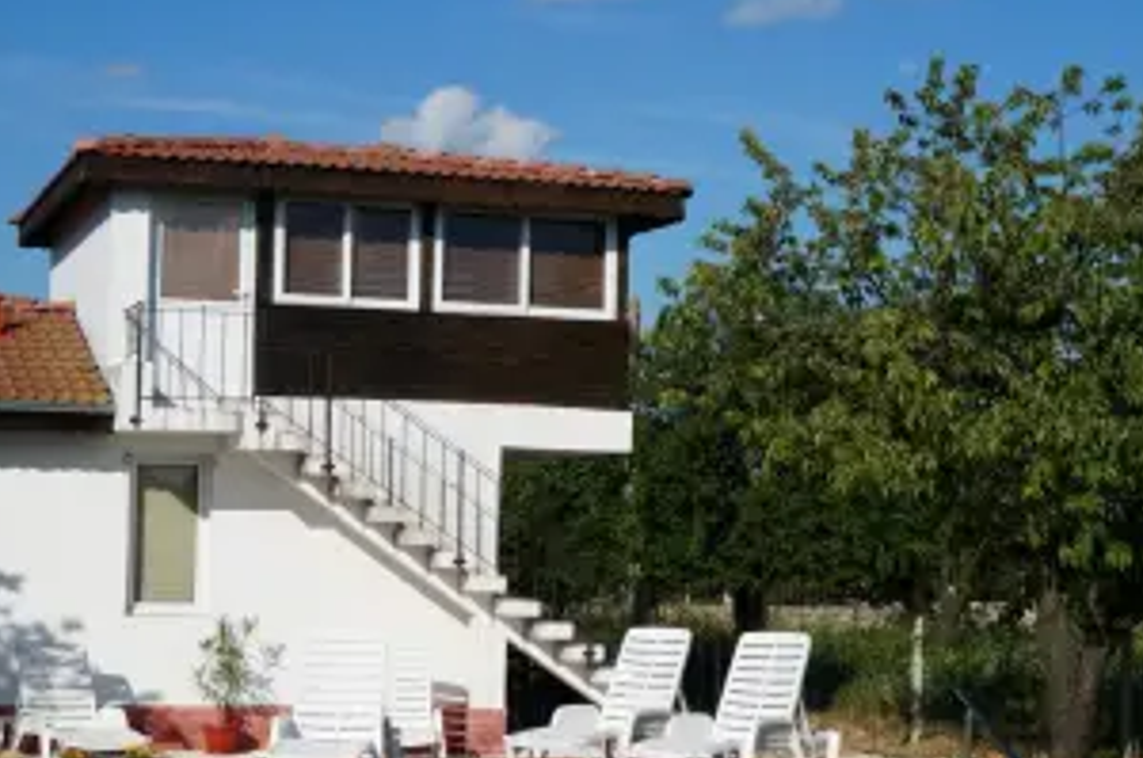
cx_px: 594
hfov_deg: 25.4
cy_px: 493
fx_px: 2536
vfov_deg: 17.0
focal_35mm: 80
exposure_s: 1/320
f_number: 16
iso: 200
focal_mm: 40
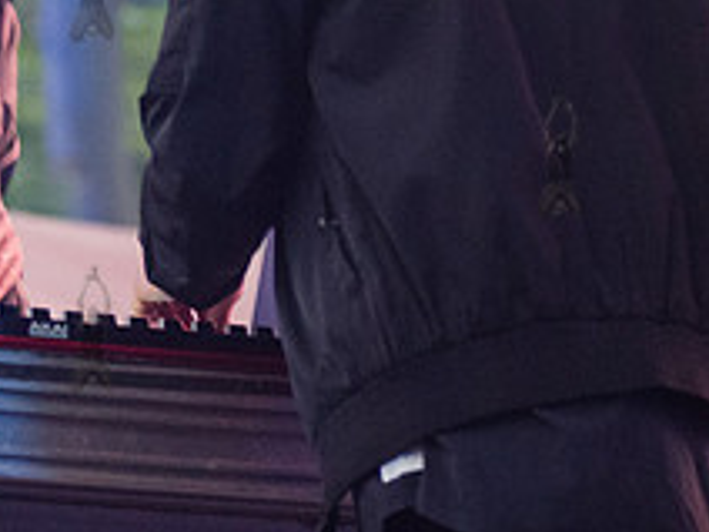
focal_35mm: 342
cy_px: 82
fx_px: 7005
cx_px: 1
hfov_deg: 5.8
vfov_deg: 4.3
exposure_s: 1/160
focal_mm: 92
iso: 4000
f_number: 3.2
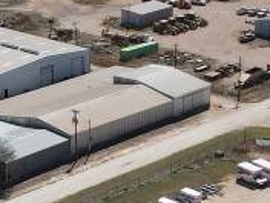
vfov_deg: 10.6
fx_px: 1092
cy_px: 161
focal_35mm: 140
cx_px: 120
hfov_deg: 14.1
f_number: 2.8
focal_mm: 4.5
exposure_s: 1/800
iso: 100
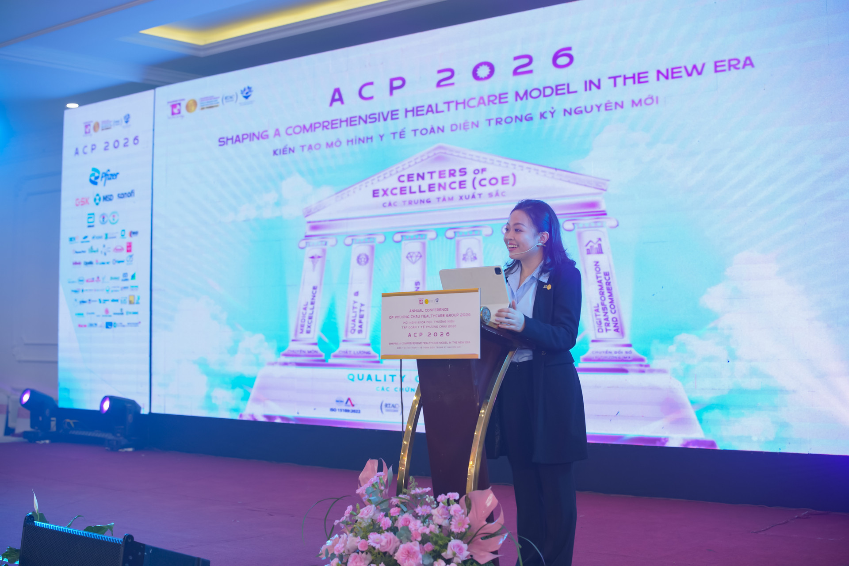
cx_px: 424
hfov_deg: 39.6
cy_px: 283
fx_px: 1179
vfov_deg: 27.0
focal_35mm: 50
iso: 400
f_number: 2.8
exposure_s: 1/100
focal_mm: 50
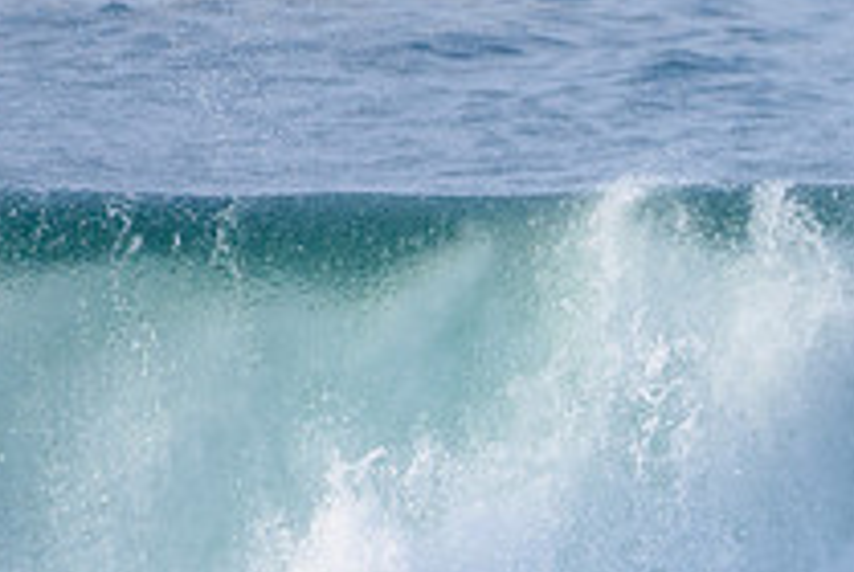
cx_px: 1026
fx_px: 49364
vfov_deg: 0.7
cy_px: 742
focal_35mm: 2078
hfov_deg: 1.0
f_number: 5.6
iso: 450
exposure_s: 1/2000
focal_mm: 500
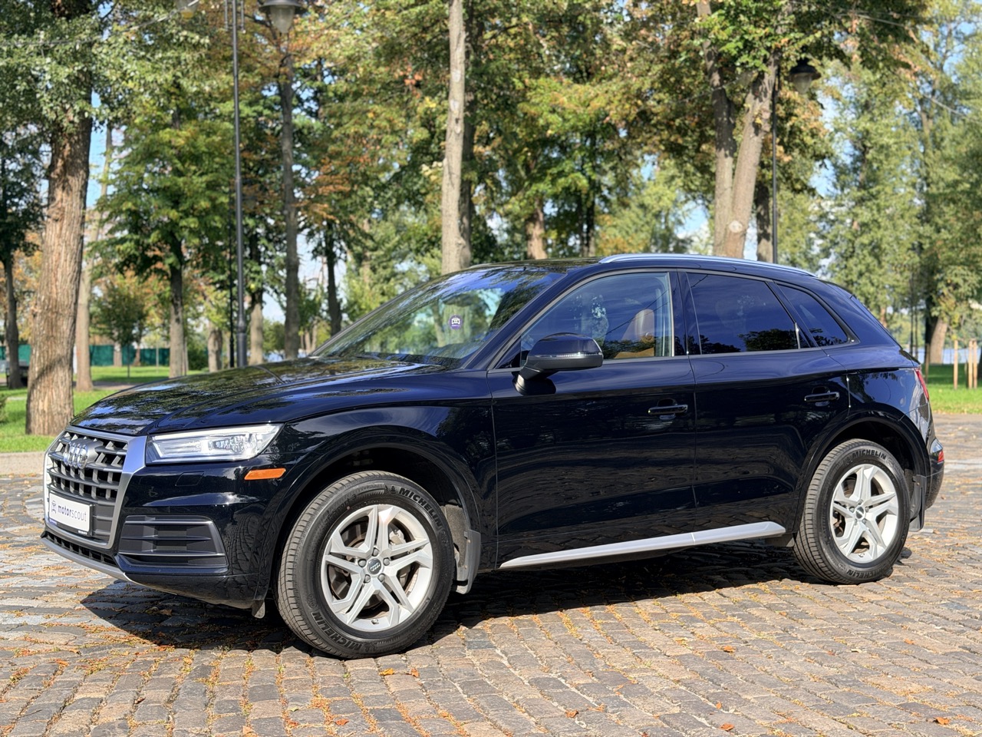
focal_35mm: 48
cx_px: 491
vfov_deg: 30.3
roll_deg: +0.9
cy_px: 368
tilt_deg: -2.1
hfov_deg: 39.7
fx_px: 1362
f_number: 1.78
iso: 80
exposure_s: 1/1353
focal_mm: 6.76
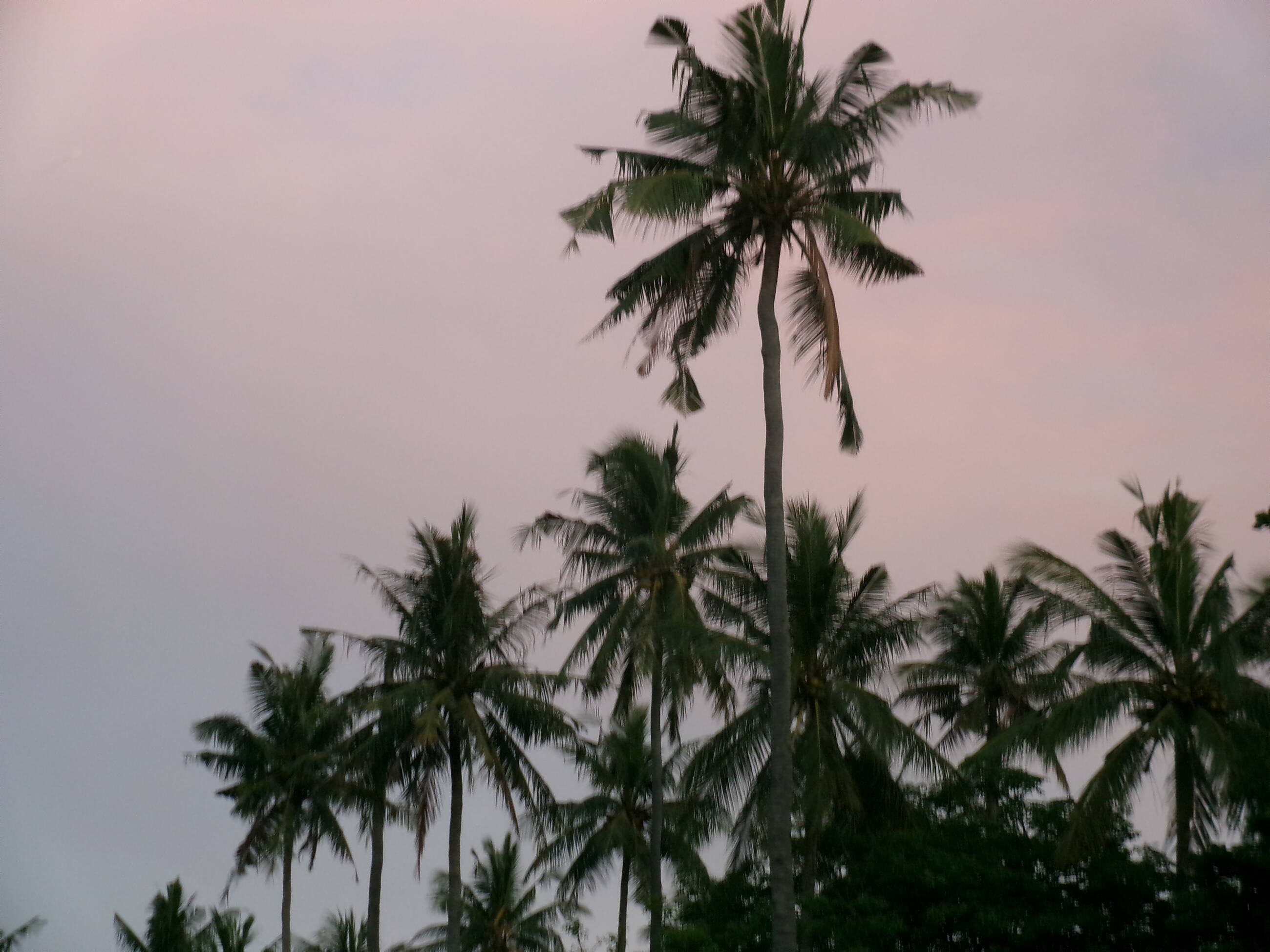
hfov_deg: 25.0
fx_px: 2862
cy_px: 476
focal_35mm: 78
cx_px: 635
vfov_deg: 18.9
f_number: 5.4
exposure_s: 1/34
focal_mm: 14
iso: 291
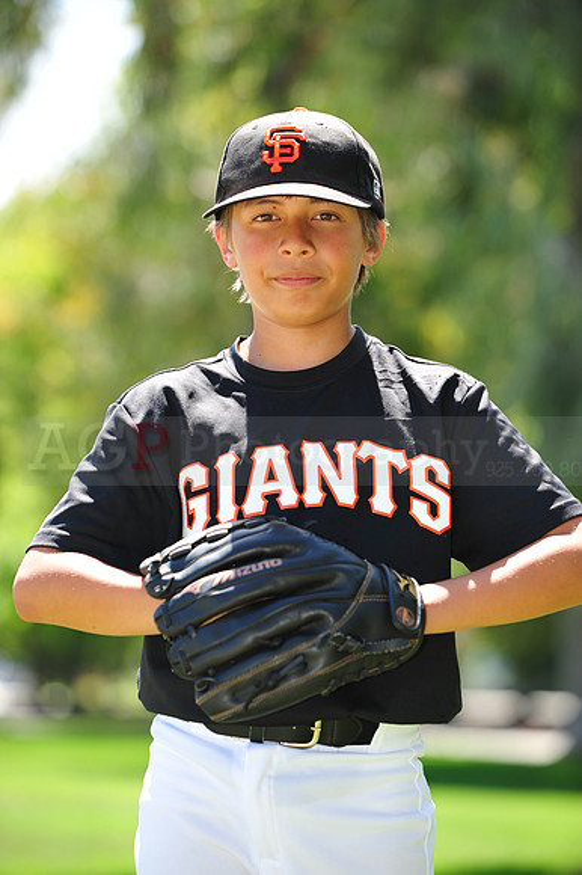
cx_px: 291
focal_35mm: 145
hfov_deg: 9.5
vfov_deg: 14.2
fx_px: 3520
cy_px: 438
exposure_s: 1/400
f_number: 4.5
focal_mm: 145
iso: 200
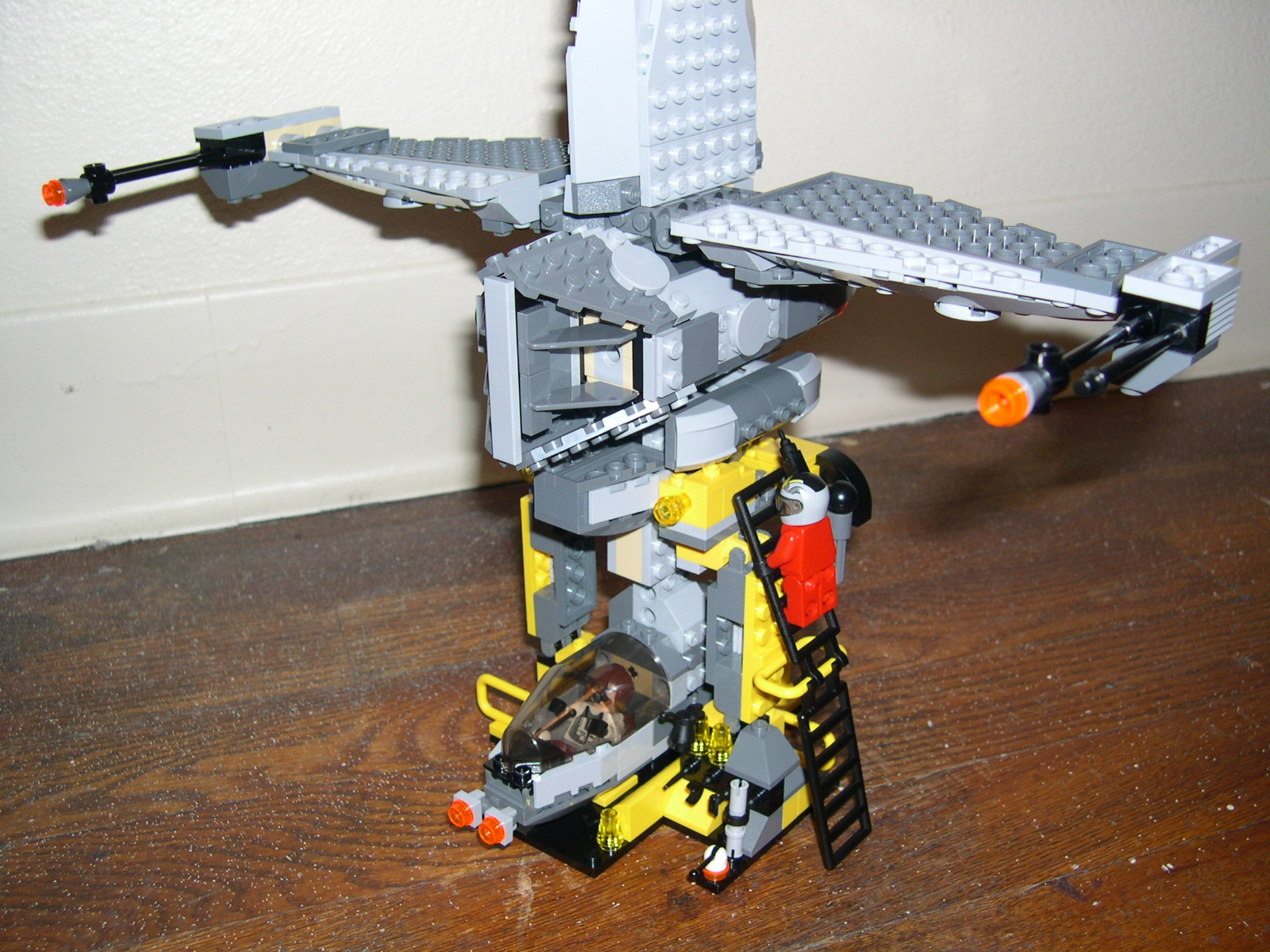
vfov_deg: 37.7
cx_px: 635
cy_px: 476
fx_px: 1394
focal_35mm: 38
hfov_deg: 49.0
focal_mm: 8
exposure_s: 1/60
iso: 100
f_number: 2.8
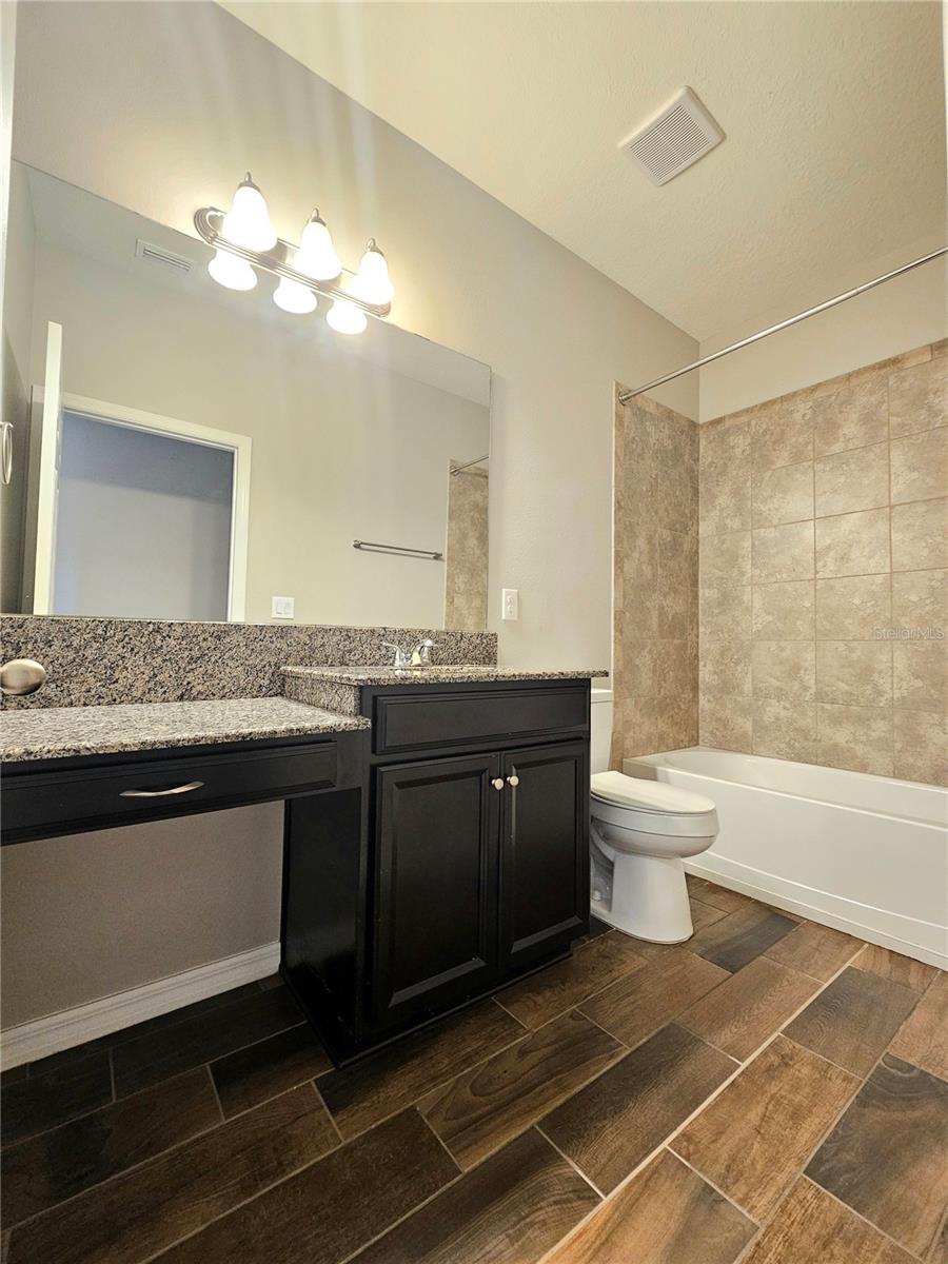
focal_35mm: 13
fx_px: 475
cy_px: 632
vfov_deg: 106.2
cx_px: 474
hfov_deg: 89.9
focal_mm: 2.2
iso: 320
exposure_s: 1/30
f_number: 2.2
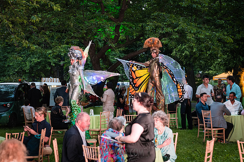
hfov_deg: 24.4
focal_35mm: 83
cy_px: 81
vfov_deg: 16.4
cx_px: 122
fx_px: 564
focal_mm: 83
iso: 6400
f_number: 4
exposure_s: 1/200
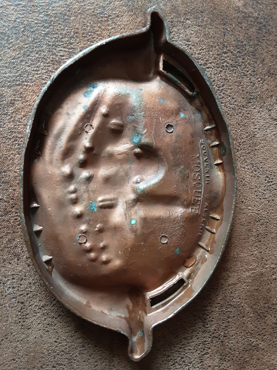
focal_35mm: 28
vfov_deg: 63.4
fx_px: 299
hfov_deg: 49.7
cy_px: 185
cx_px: 138
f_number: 1.9
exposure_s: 1/33
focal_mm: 2.9
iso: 160
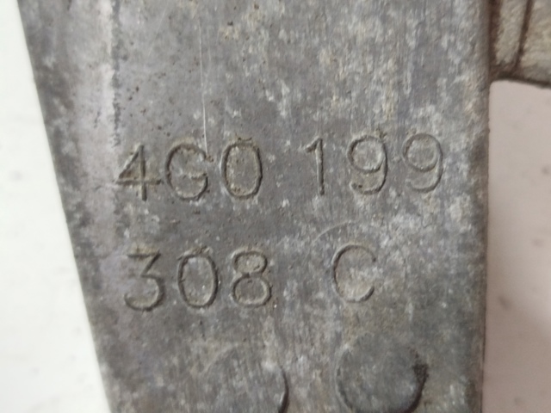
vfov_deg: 30.3
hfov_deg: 39.7
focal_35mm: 48
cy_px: 206
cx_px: 276
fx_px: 764
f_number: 1.7
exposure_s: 1/33
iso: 250
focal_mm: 5.31
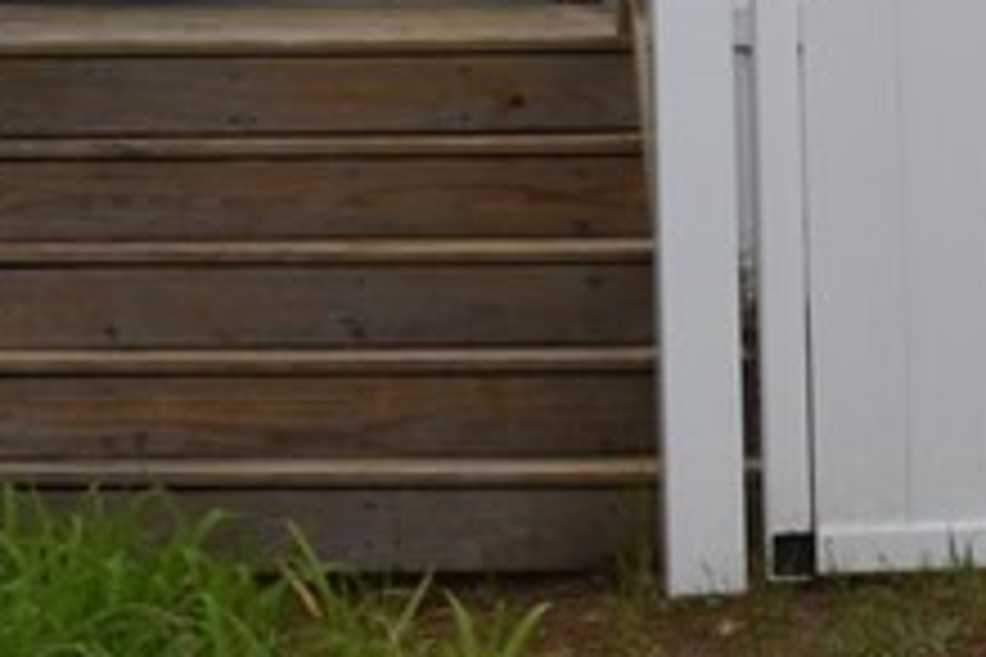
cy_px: -43
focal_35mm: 280
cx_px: 1553
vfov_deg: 4.9
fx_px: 7668
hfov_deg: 7.2
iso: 250
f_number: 5.6
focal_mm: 40
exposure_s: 1/250
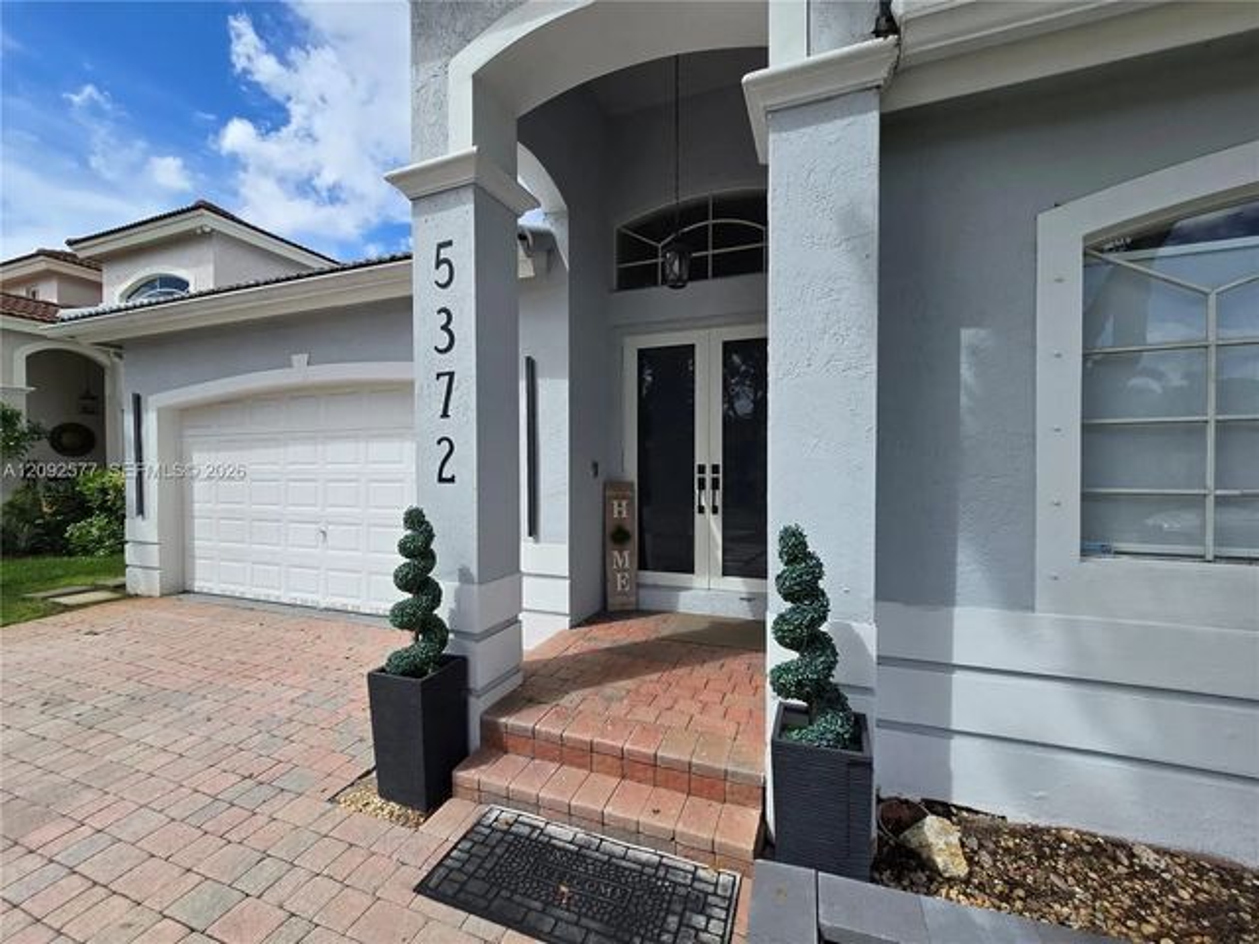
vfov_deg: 89.9
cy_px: 472
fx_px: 473
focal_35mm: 13
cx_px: 630
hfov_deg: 106.2
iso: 50
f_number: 2.2
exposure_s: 1/2265
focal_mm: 2.2
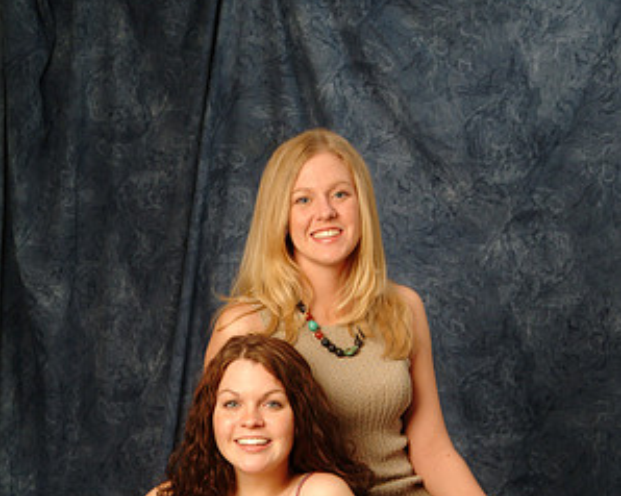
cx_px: 312
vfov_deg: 13.3
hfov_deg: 16.7
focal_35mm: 115
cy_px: 390
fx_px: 2112
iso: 400
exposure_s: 1/125
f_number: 13
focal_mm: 54
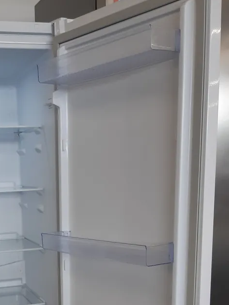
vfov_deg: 34.3
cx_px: 31
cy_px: 270
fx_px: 467
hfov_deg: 26.7
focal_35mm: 53
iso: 80
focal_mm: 3.92
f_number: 1.7
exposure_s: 1/120
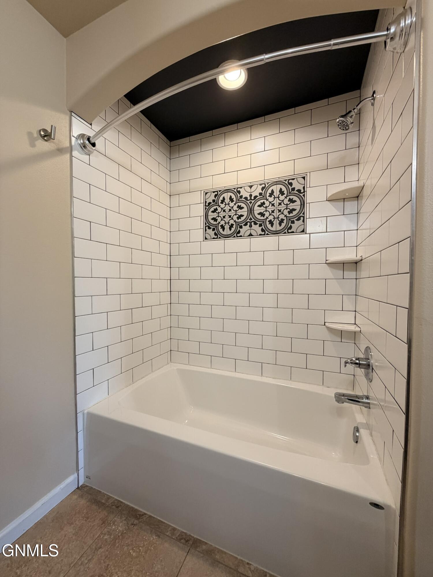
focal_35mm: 14
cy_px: 288
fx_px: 233
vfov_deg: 102.1
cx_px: 216
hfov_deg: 85.7
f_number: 2.2
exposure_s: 1/60
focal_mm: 2.22
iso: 160
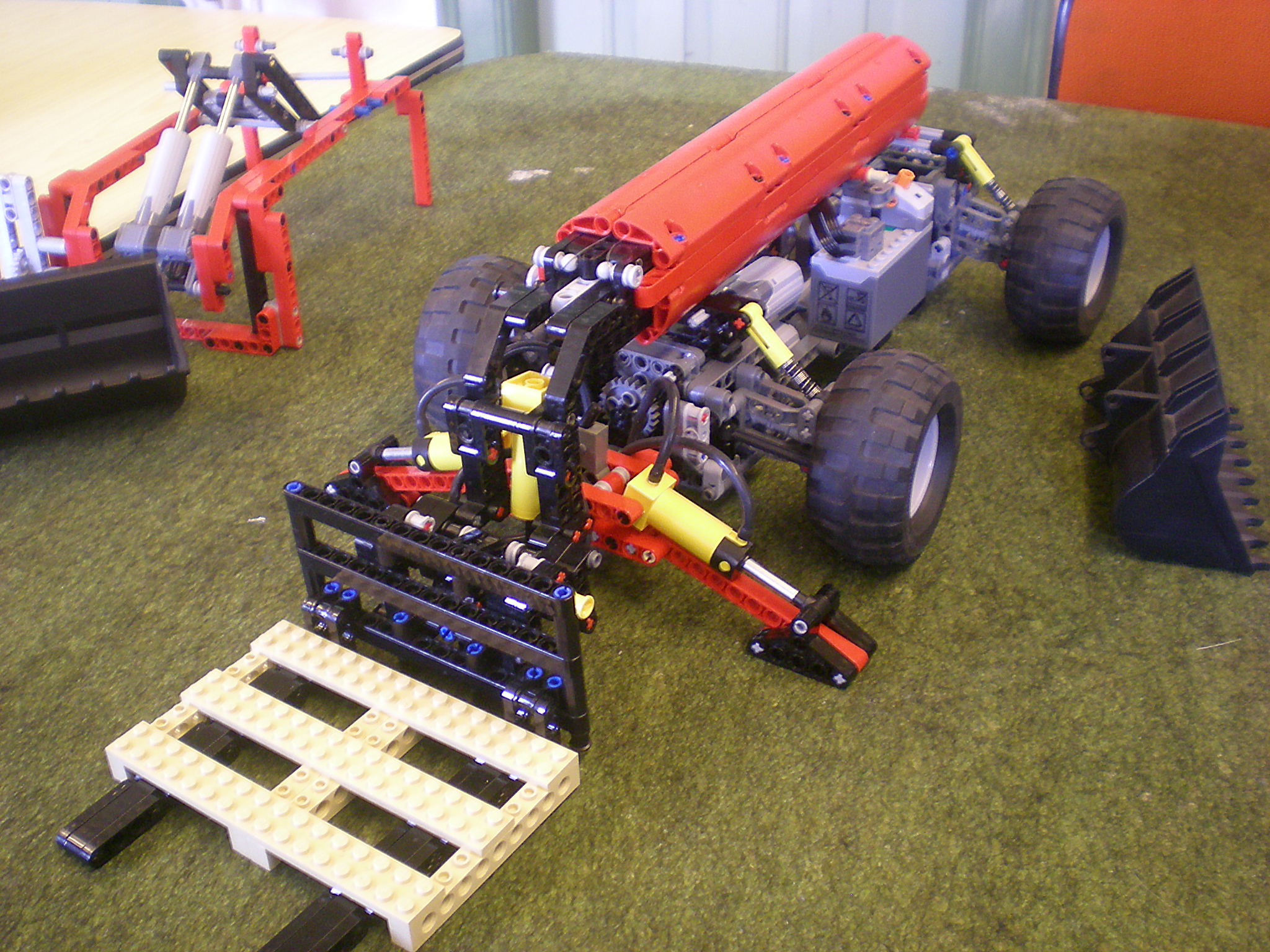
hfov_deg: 49.0
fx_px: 1394
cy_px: 476
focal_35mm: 38
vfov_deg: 37.7
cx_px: 635
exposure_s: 1/16.7
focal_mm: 6.3
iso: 200
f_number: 3.1
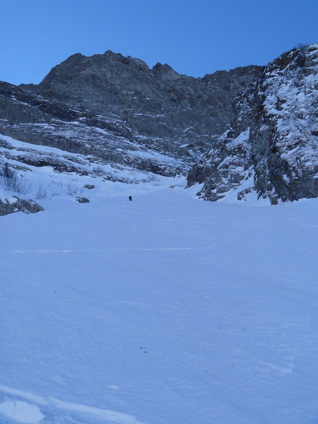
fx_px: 429
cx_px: 159
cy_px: 212
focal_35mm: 35
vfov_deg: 52.6
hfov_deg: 40.7
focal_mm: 6.3
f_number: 5.6
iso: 80
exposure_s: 1/200
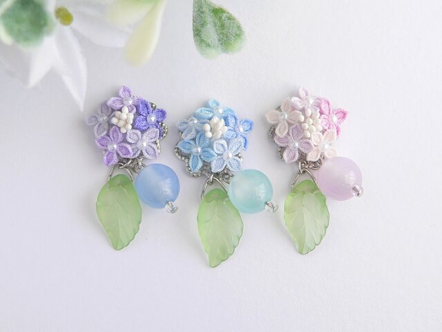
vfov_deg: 21.0
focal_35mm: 70
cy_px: 166
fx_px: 894
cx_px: 221
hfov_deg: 27.8
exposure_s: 1/10
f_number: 2.8
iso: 80
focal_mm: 9.3
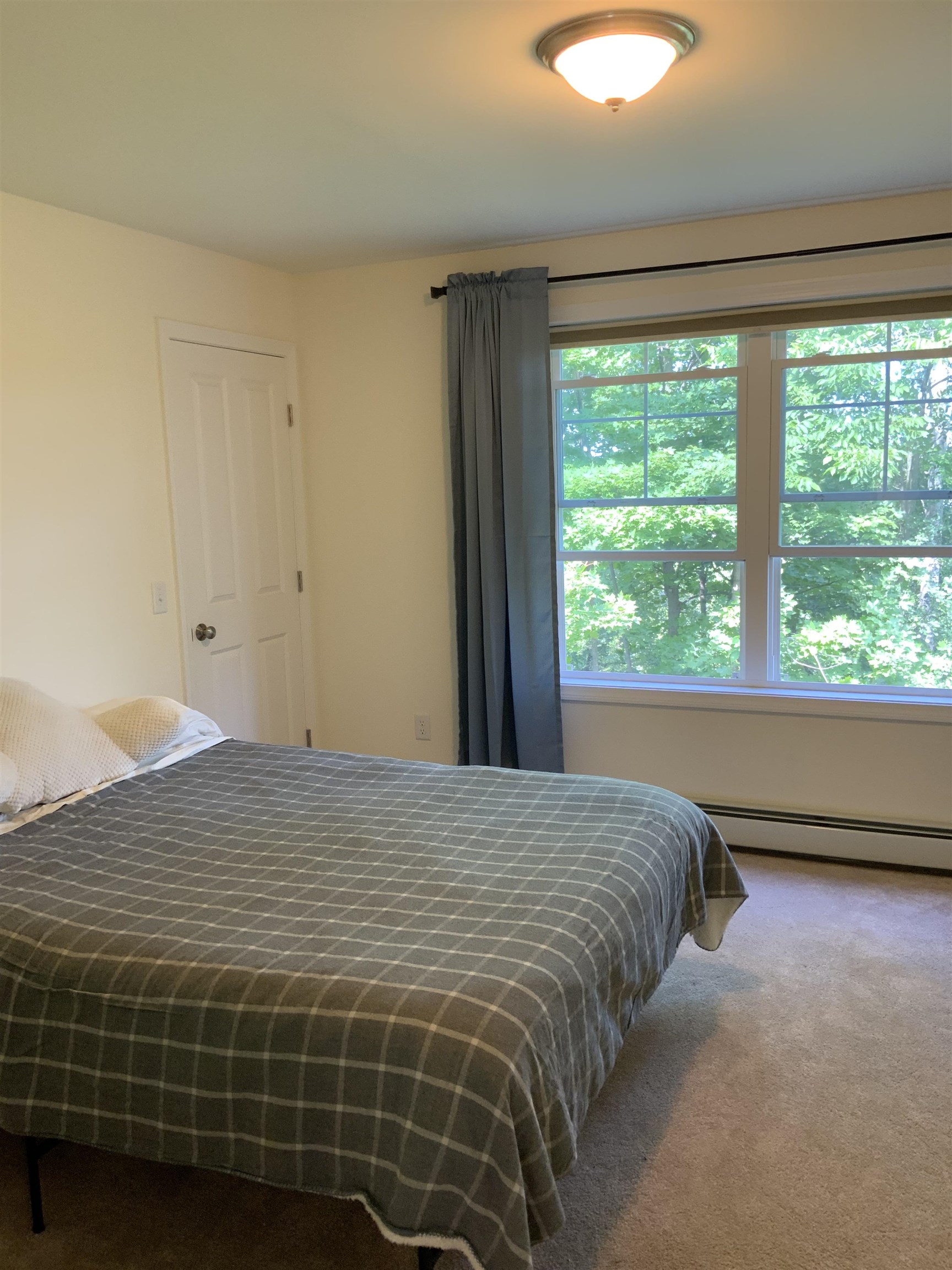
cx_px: 476
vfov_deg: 61.7
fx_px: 1063
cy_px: 635
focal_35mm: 29
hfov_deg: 48.2
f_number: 1.8
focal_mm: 3
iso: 100
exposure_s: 1/60
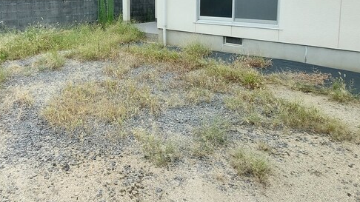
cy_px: 26
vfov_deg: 39.0
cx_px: 119
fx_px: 267
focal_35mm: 28
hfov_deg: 66.1
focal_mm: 1.74
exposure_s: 1/390
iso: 50
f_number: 2.2
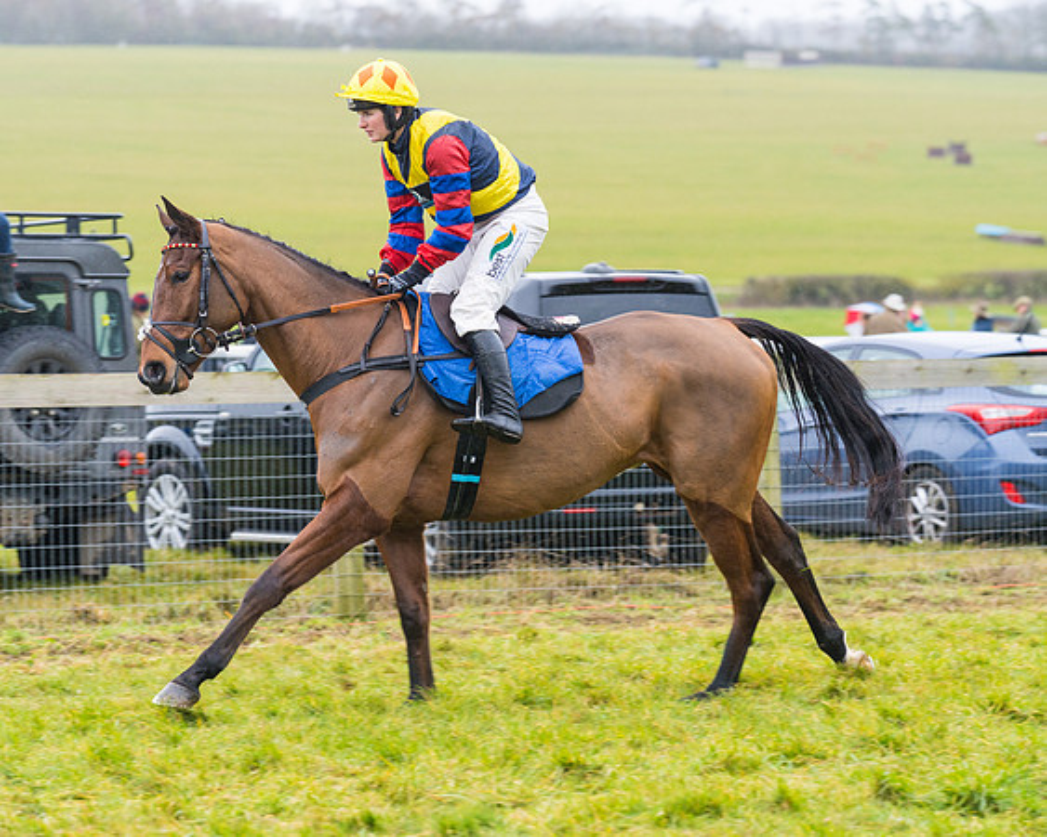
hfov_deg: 12.7
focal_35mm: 152
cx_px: 444
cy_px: 418
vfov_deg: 10.2
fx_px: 4709
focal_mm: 135
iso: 800
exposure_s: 1/500
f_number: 4
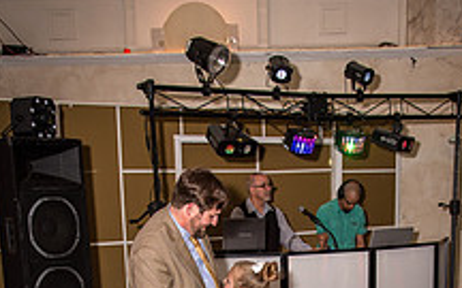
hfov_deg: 30.2
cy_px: 405
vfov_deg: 17.6
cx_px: 263
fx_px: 856
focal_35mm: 68
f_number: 7.1
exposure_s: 1/80
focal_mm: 32
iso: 200
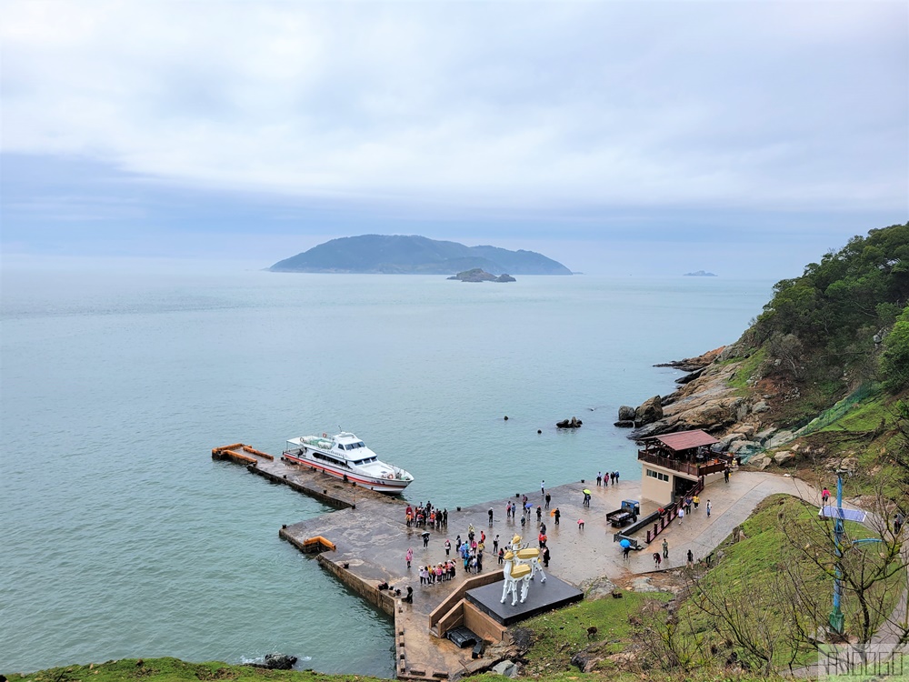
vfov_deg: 53.1
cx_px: 454
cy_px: 341
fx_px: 683
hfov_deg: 67.3
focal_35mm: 26
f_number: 1.8
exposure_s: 1/1728
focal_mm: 5.4
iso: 40
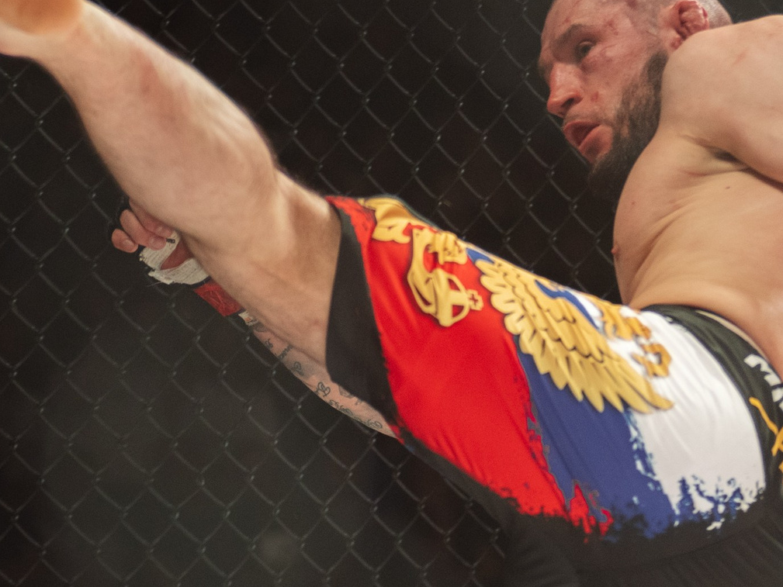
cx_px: 594
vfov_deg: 6.1
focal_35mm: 244
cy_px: 280
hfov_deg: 8.1
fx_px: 5520
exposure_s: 1/320
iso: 1000
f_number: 4
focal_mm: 100
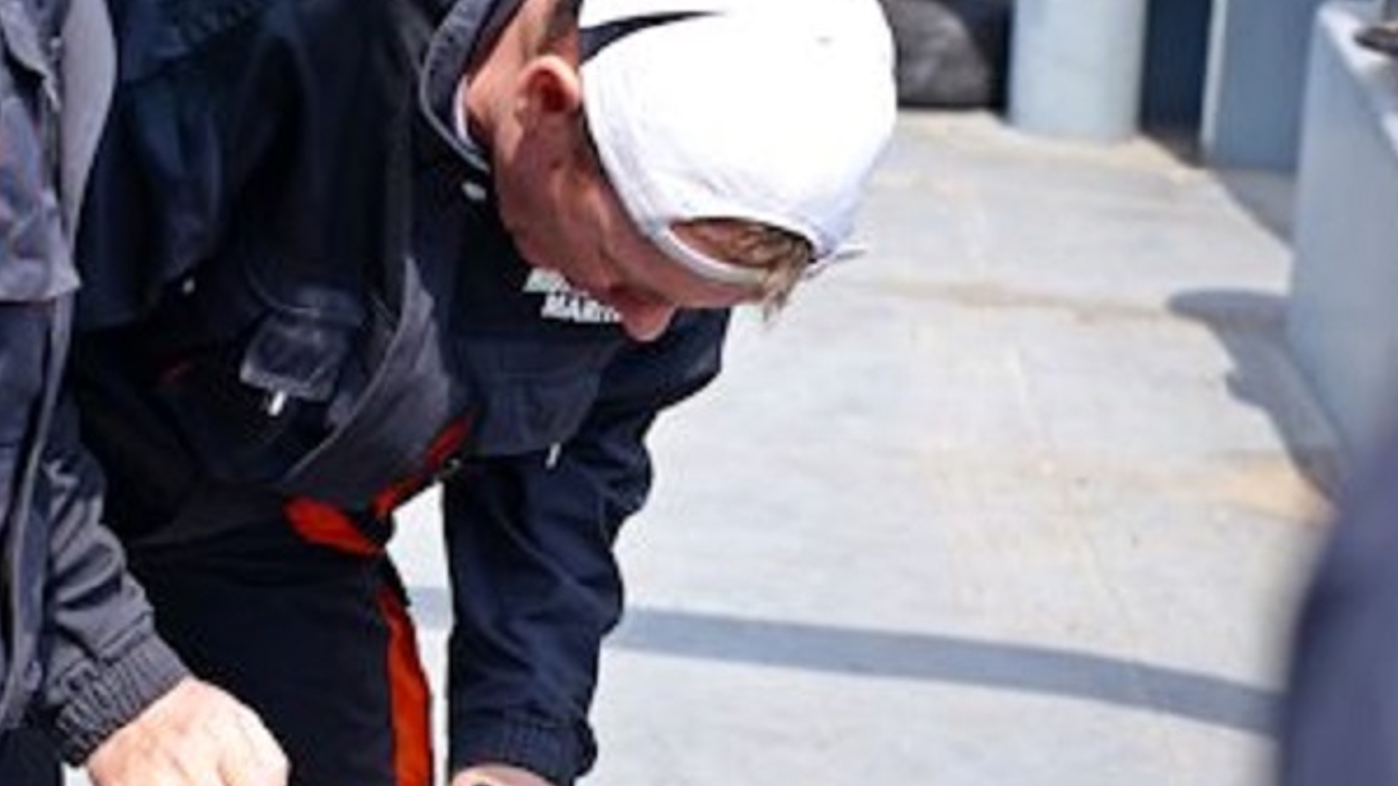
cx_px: 492
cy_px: 518
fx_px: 4374
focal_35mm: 118
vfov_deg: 10.3
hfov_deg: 18.1
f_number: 4.5
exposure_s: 1/500
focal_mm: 50
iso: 100
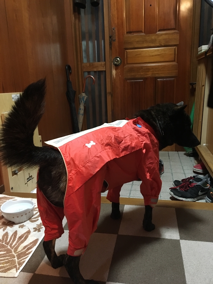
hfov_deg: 48.2
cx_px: 106
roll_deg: +2.8
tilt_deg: -14.8
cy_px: 142
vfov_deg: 61.7
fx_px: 238
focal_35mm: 29
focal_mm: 4.15
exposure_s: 1/15
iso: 200
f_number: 2.2
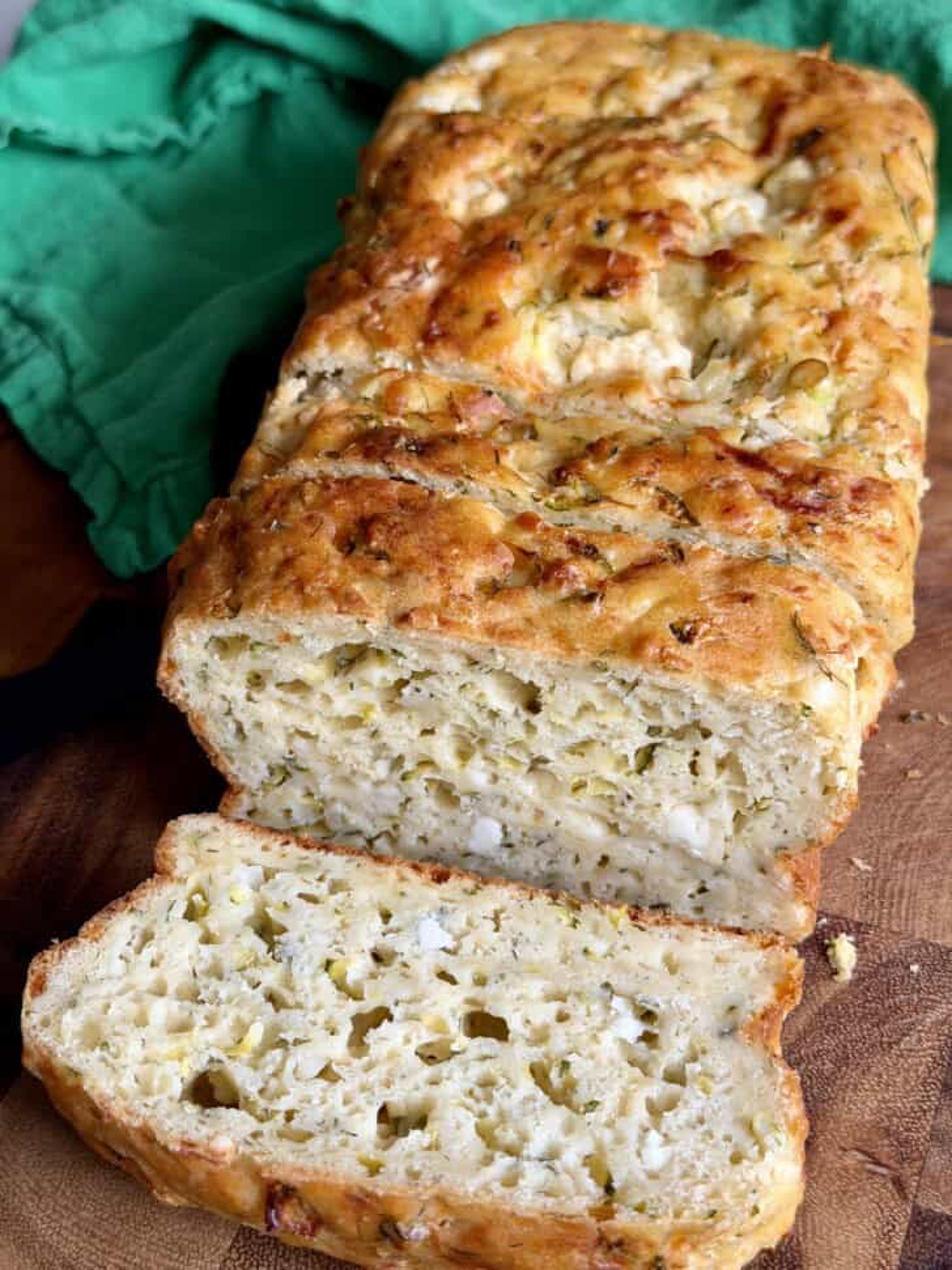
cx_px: 476
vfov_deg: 39.7
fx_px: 1760
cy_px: 635
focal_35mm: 48
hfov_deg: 30.3
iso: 50
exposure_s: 1/210
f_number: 1.8
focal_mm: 6.8
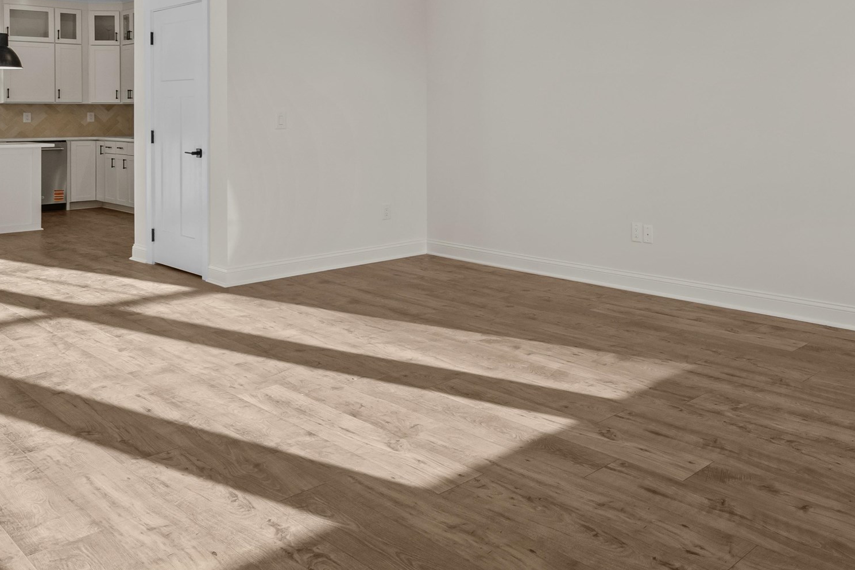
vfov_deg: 38.4
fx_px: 784
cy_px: 109
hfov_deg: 55.2
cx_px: 612
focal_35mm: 33
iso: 500
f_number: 8
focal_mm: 16
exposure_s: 1/15
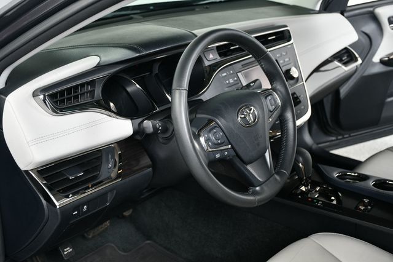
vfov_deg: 28.0
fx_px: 524
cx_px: 196
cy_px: 131
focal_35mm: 48
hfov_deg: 41.1
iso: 100
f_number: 4
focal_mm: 32
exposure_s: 1/160
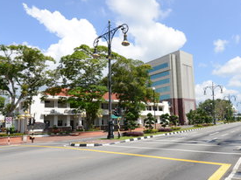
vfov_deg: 49.6
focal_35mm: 28
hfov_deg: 62.7
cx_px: 149
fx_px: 195
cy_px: 101
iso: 320
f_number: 10
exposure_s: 1/400
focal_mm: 20
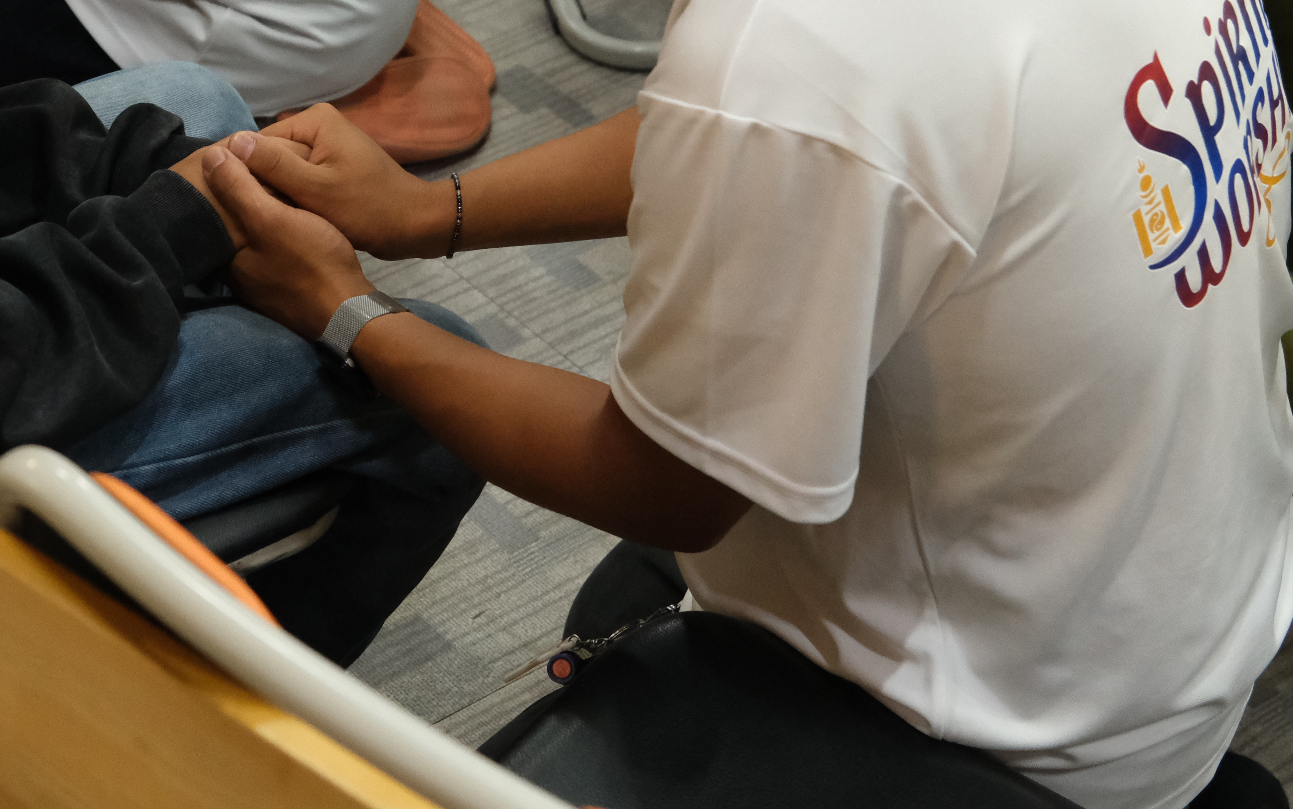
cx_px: 368
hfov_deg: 24.2
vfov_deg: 15.2
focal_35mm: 85
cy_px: 93
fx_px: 2995
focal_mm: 29.2
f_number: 3.2
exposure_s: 1/125
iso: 5000
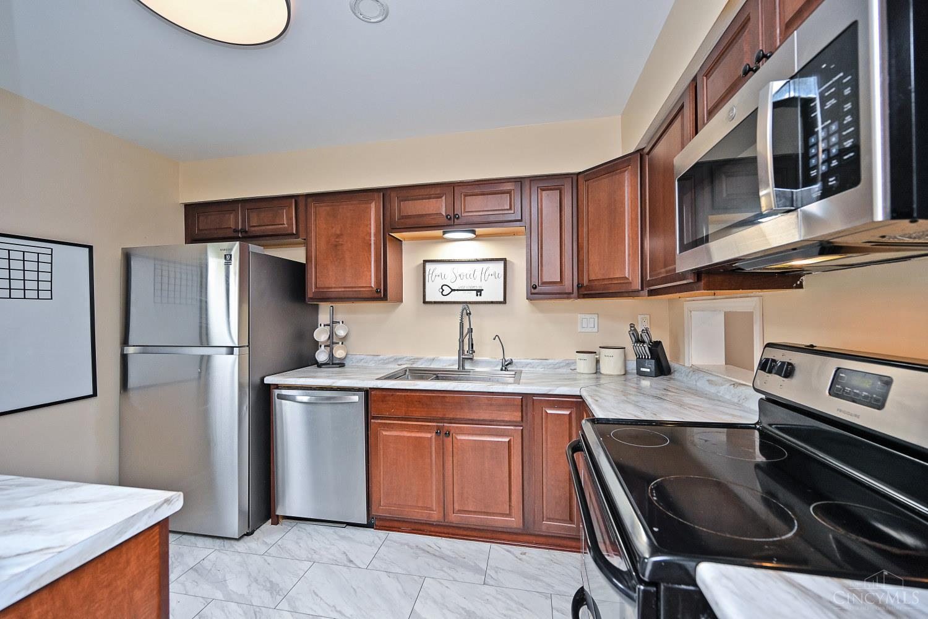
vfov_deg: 81.2
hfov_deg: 104.3
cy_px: 310
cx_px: 464
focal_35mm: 14
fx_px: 361
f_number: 4
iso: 250
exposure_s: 1/60
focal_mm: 14
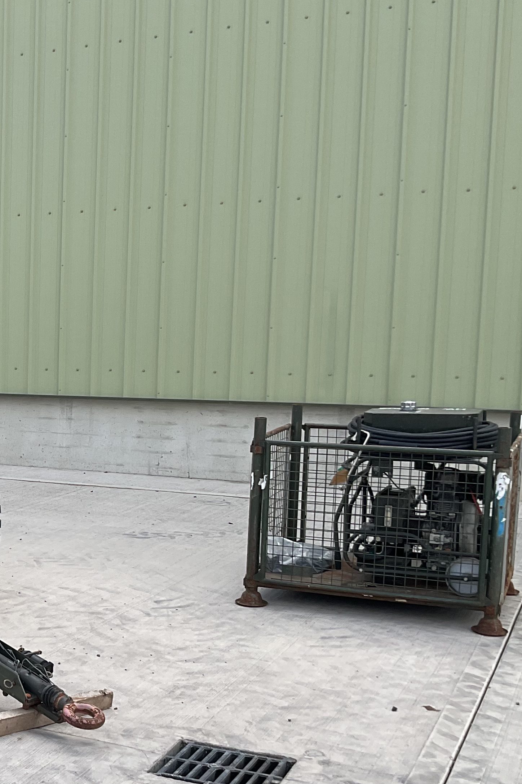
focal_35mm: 56
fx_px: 1218
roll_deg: +0.1
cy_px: 484
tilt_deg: -8.0
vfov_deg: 35.5
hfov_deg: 22.3
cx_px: -104
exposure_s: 1/1342
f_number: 1.8
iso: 16
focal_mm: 3
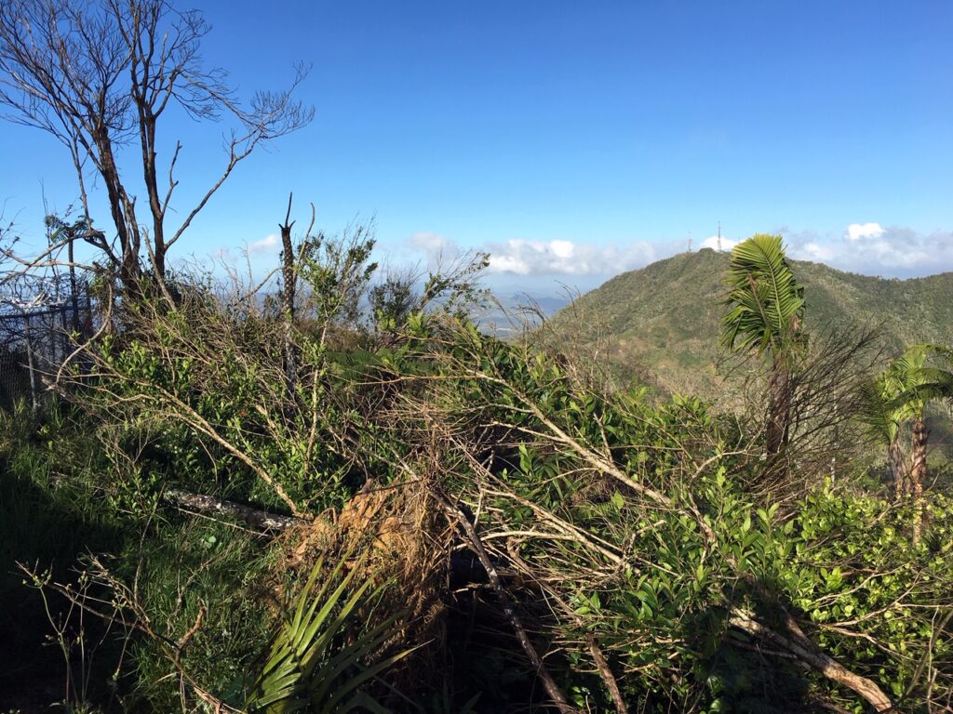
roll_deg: +2.7
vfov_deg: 48.2
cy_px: 357
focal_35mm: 29
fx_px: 798
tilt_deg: -2.5
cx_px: 476
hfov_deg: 61.7
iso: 25
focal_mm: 4.15
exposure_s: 1/1603
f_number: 2.2
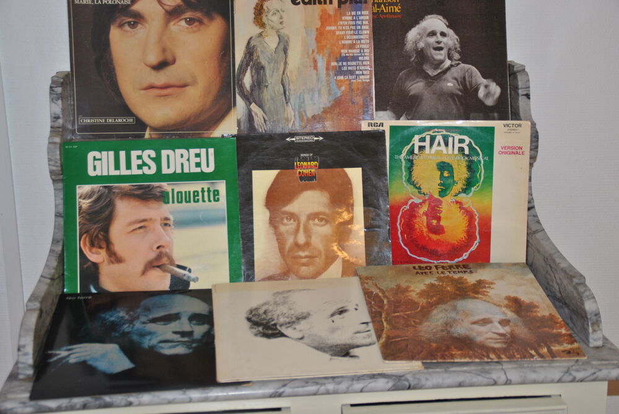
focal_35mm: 52
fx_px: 904
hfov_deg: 37.8
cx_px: 310
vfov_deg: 25.8
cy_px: 207
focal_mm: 35
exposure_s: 1/60
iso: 200
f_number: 4.2
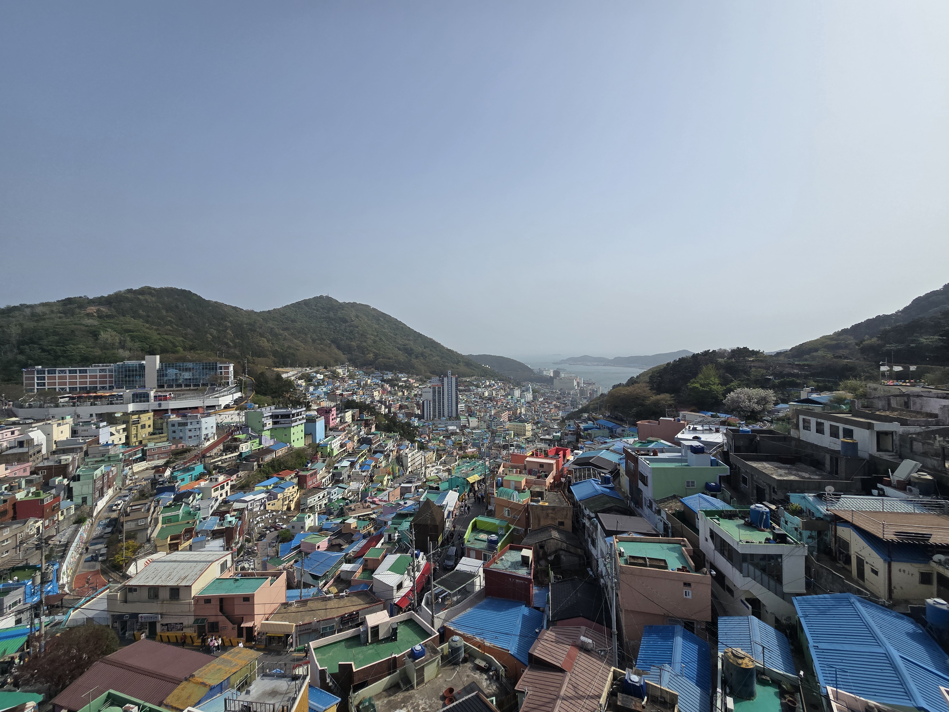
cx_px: 474
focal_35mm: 13
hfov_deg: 106.2
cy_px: 356
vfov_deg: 89.9
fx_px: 356
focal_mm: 2.2
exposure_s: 1/4064
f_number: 2.2
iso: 50
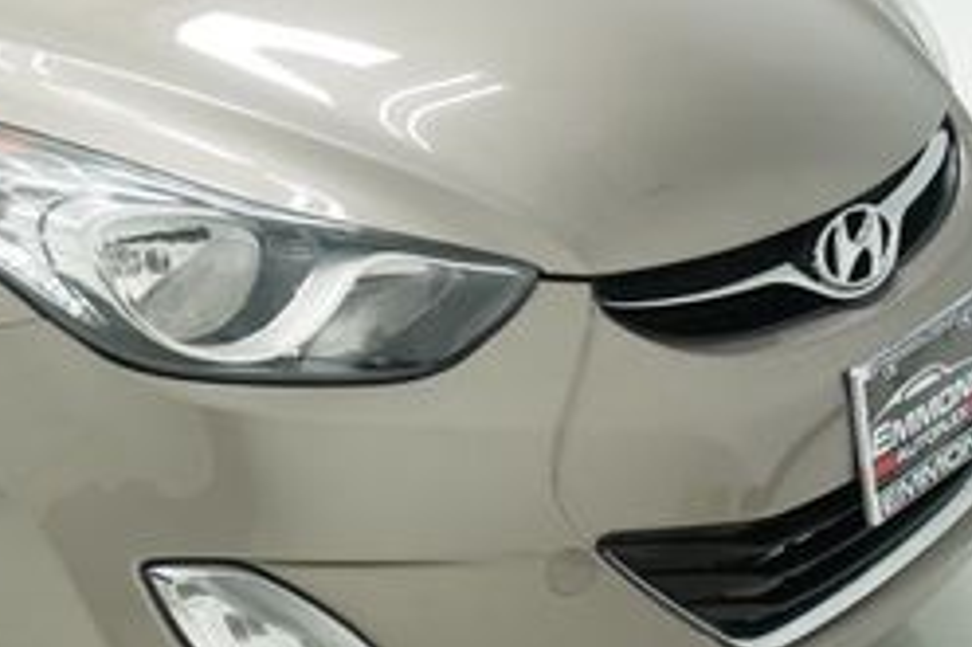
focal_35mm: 93
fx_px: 2509
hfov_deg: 20.5
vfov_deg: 14.6
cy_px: 174
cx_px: -188
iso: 800
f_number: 5.6
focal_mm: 24
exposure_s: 1/200
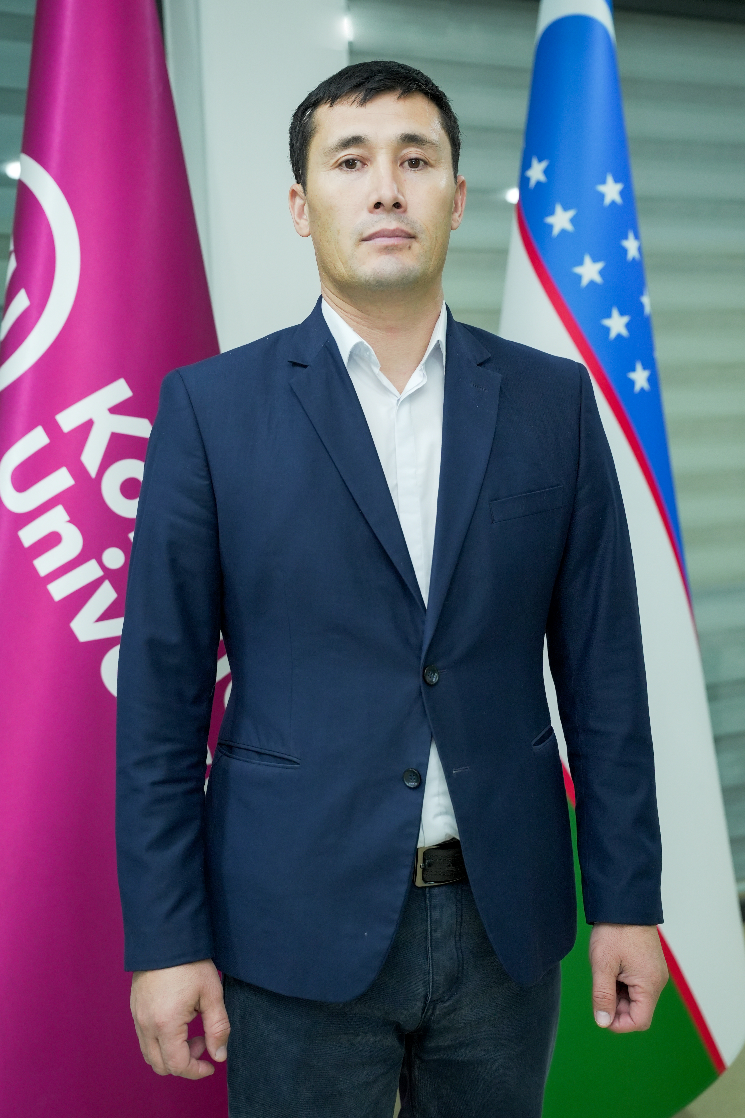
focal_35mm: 45
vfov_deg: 43.8
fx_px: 1391
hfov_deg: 30.0
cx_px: 372
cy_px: 559
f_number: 3.2
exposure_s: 1/125
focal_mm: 44.8
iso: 1250
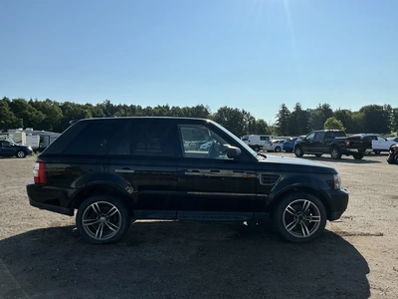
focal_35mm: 28
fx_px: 322
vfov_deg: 49.7
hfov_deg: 63.4
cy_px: 150
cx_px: 199
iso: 25
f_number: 1.8
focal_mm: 3
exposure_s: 1/3125
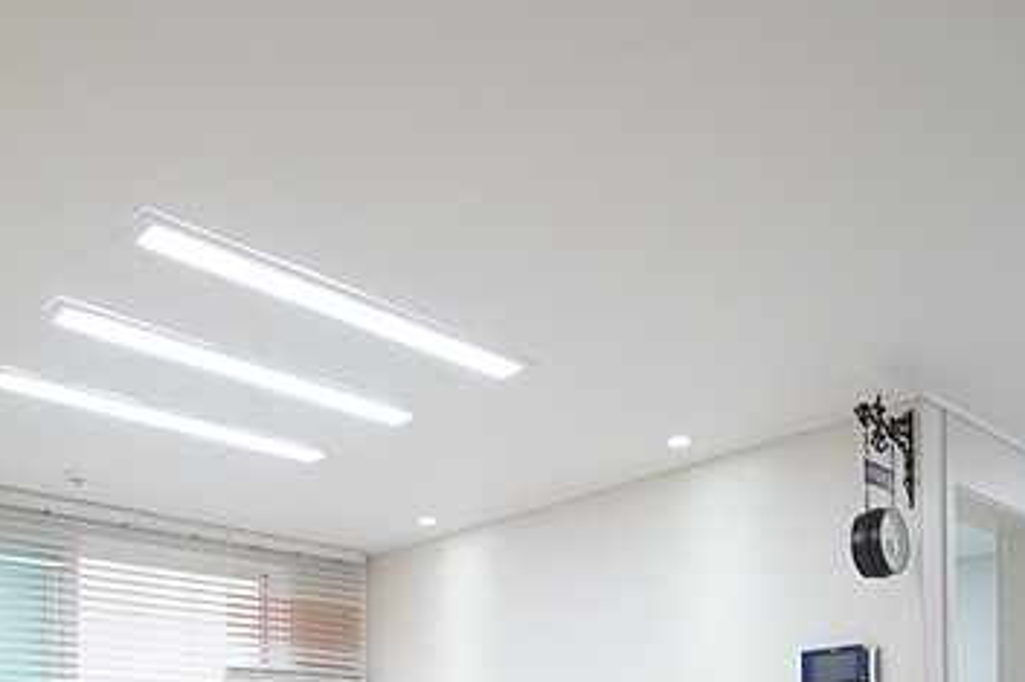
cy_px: 743
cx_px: 505
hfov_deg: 55.8
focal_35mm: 34
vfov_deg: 33.9
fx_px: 968
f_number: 4
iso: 800
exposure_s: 1/125
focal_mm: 10
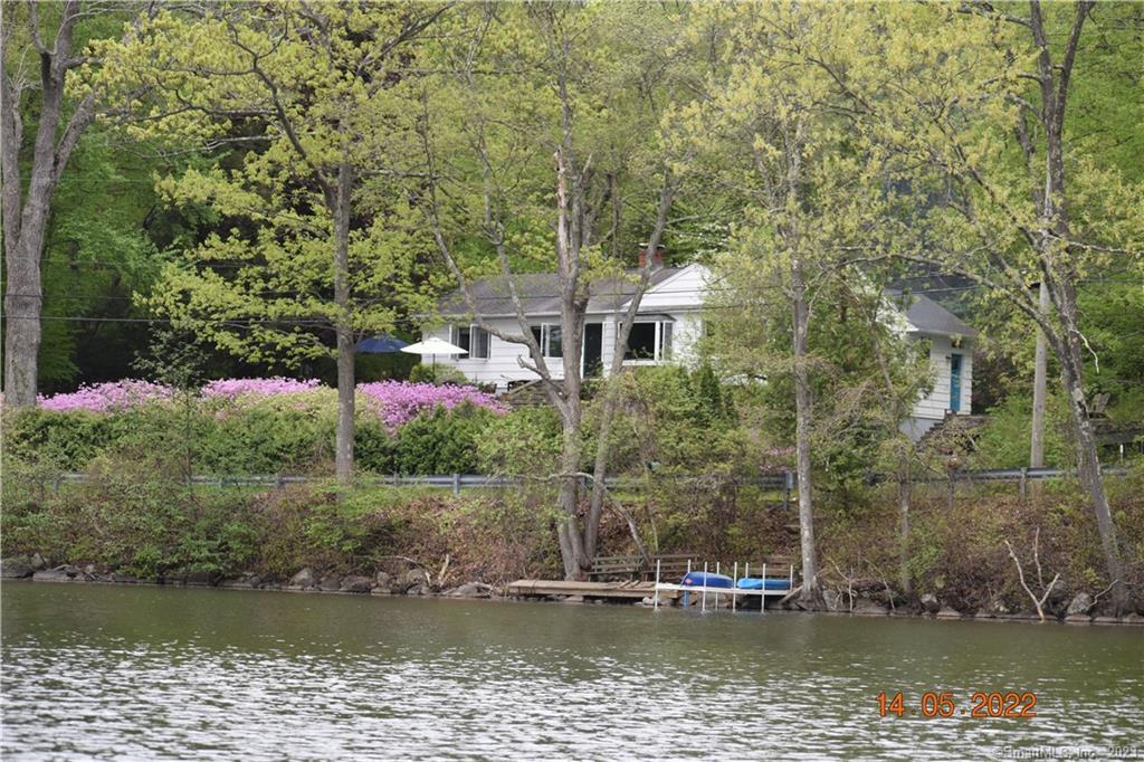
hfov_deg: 18.2
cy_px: 381
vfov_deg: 12.2
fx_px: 3574
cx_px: 572
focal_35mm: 112
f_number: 5
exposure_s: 1/400
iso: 400
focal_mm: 75
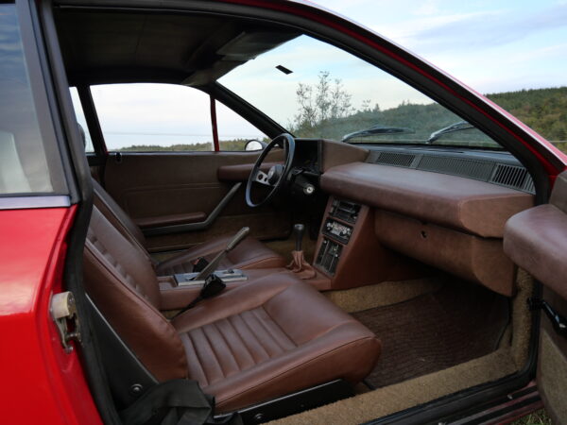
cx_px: 284
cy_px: 212
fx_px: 393
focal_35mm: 24
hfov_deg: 71.6
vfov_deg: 56.8
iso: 200
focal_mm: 12
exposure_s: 1/160
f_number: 4
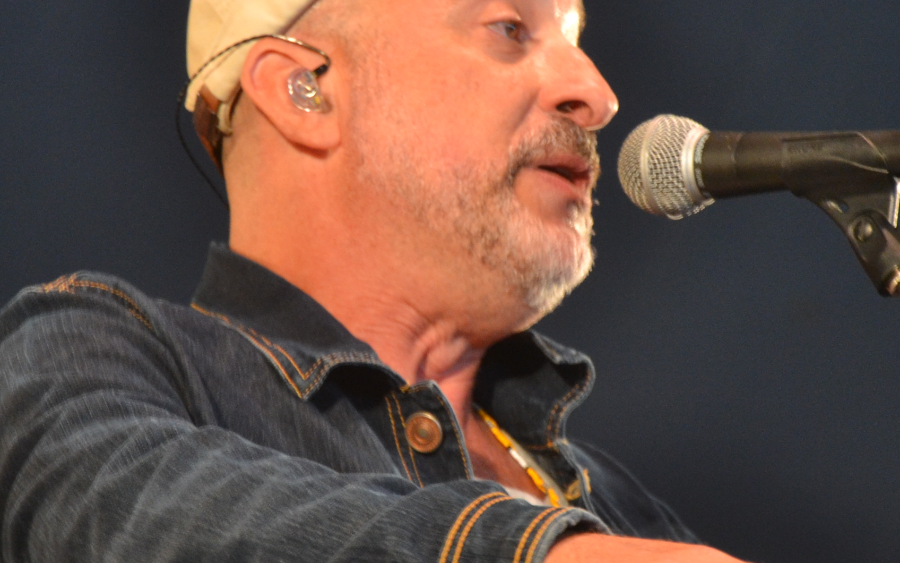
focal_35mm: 327
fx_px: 8022
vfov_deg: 4.0
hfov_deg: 6.4
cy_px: 224
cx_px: 436
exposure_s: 1/60
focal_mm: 105
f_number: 5.6
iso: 1000
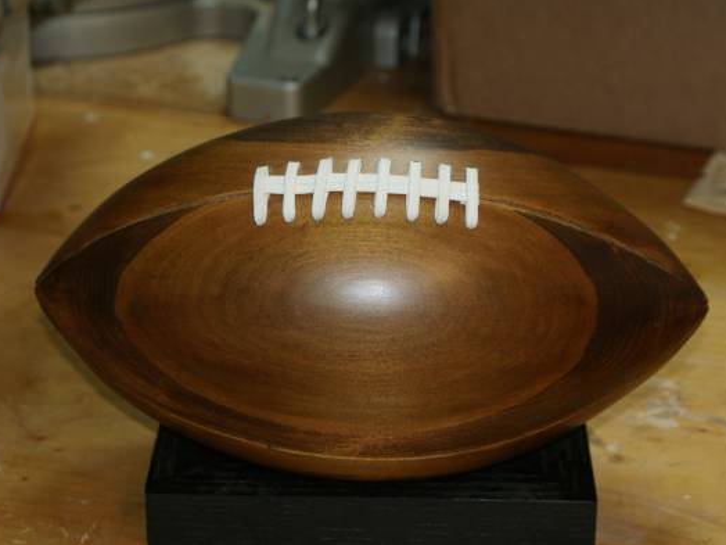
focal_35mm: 99
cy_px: 270
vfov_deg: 14.9
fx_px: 2076
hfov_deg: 19.8
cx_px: 375
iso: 400
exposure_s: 1/100
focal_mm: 60
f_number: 5.6
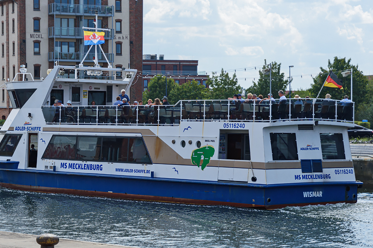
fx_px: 1036
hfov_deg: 20.4
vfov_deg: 13.7
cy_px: 136
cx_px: 130
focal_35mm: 100
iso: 100
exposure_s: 1/800
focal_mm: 46
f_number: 7.1
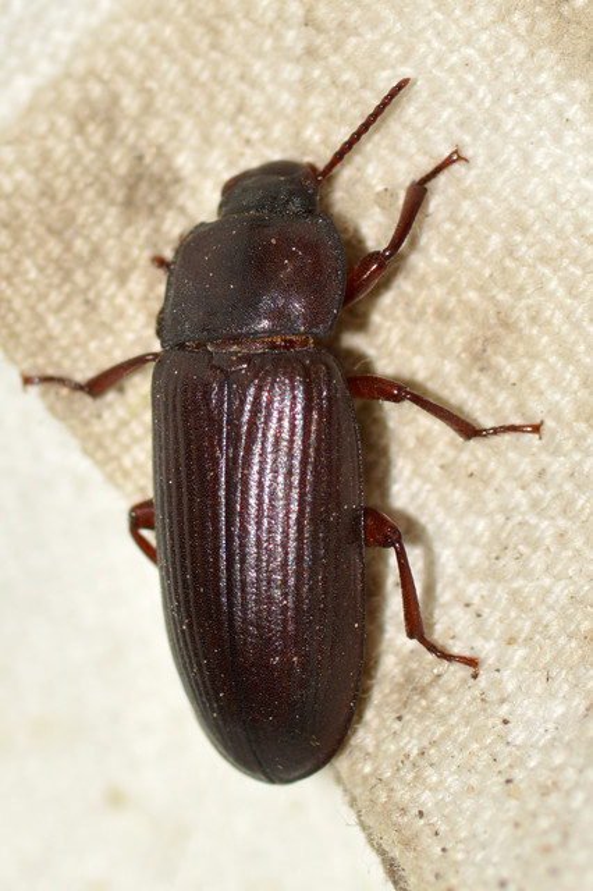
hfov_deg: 9.1
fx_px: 3710
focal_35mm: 150
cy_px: 446
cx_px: 296
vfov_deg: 13.7
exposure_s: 1/200
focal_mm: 100
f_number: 13
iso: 100
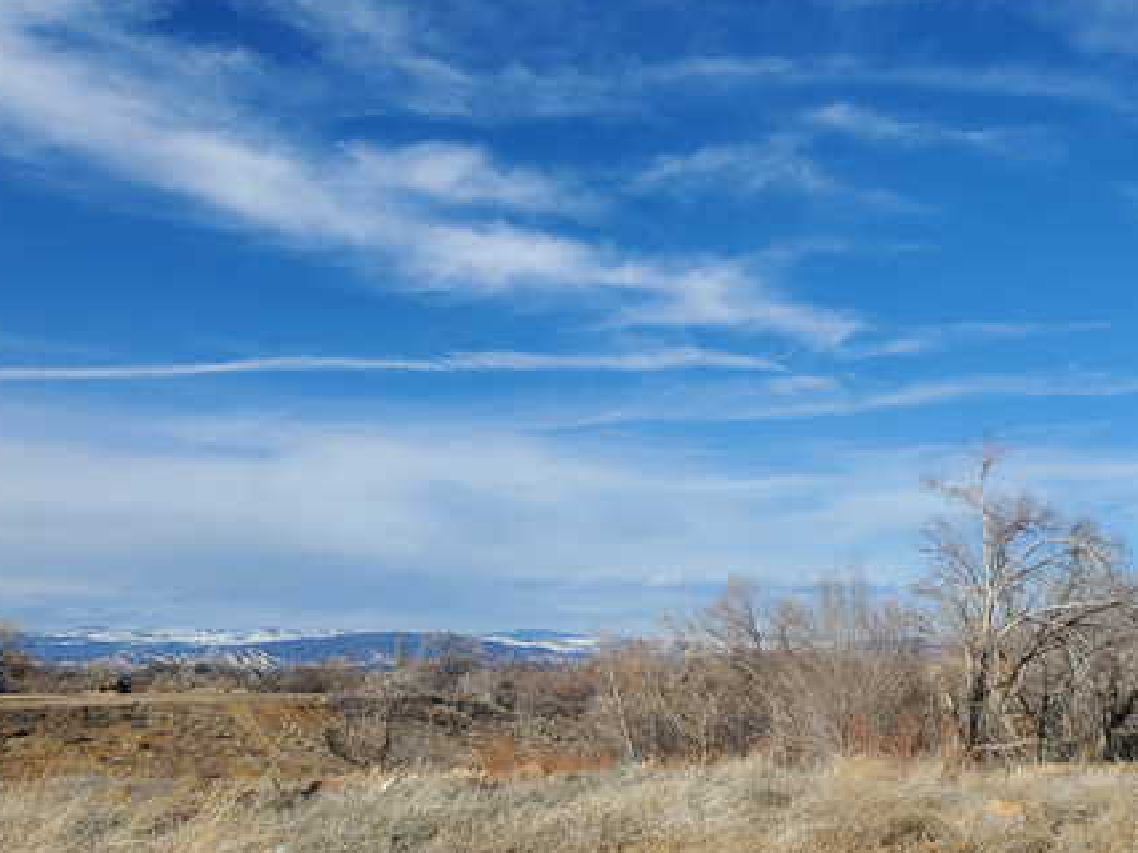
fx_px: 1282
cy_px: 608
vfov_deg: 36.2
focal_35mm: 39
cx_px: 813
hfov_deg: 46.6
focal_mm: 4.3
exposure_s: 1/2100
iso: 50
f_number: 2.4
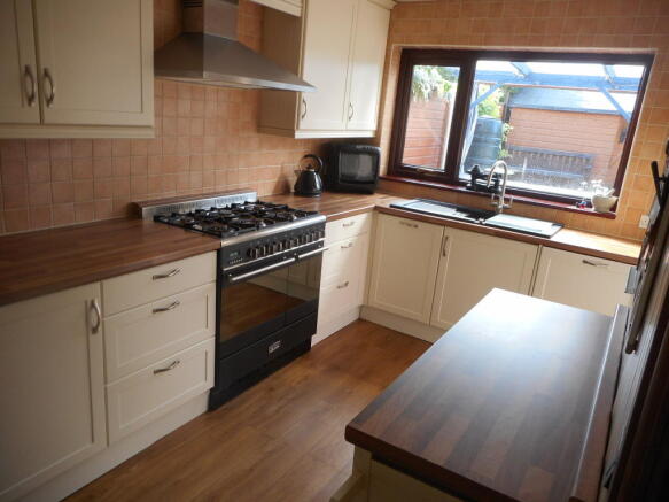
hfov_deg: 69.4
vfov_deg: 54.9
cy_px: 251
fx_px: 483
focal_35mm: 25
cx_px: 334
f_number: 3.7
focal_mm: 4.5
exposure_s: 1/30
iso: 125
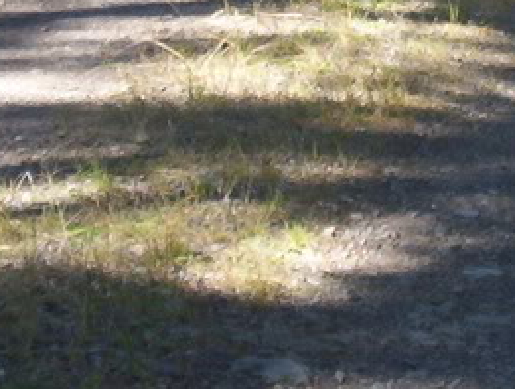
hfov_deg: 8.3
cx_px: 321
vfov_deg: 6.2
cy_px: -135
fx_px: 3564
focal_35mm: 239
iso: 100
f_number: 3.94
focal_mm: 12.09
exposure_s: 1/128
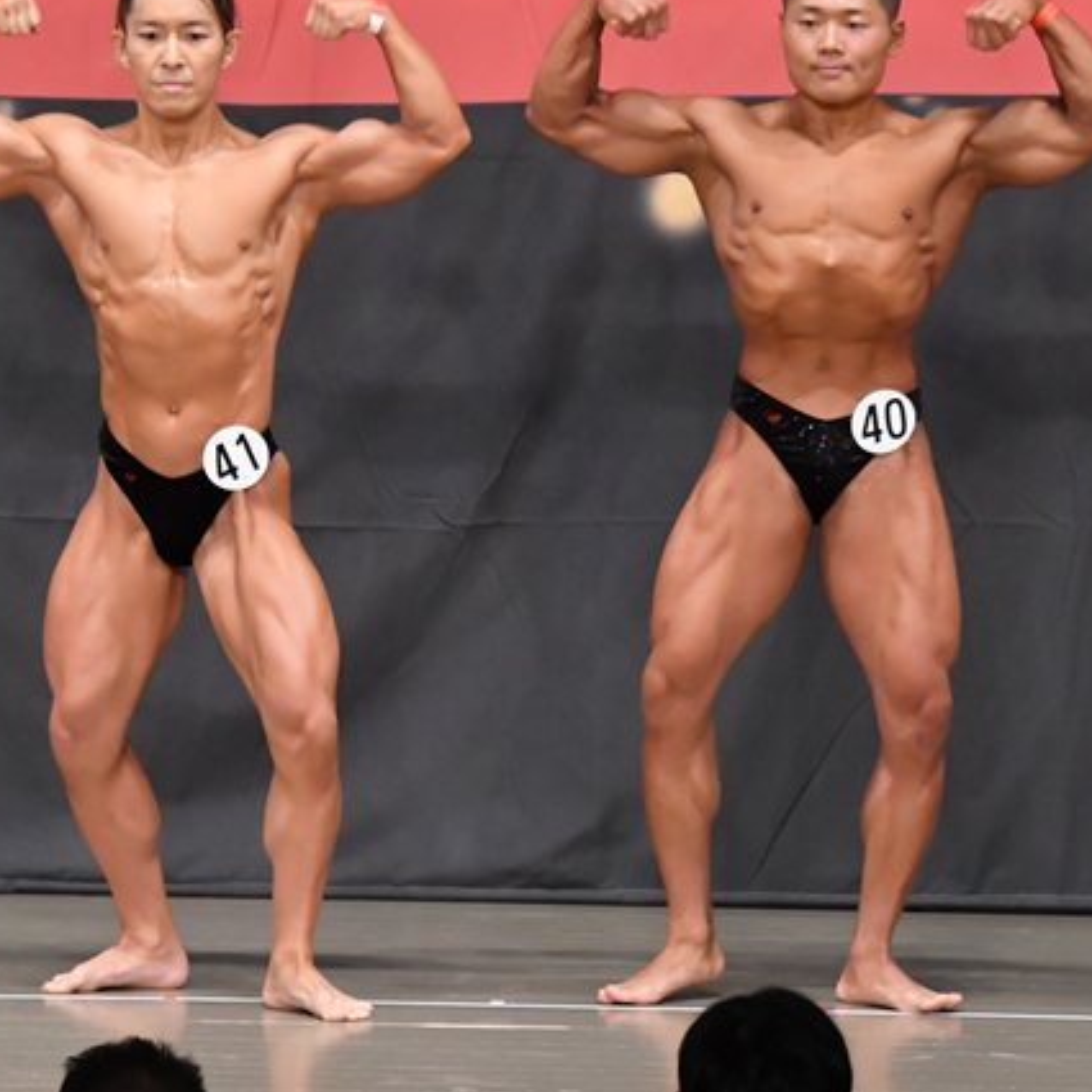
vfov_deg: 5.2
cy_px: 457
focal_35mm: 336
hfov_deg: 5.2
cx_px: 387
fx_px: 11992
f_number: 5.6
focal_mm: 145
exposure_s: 1/400
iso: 6400
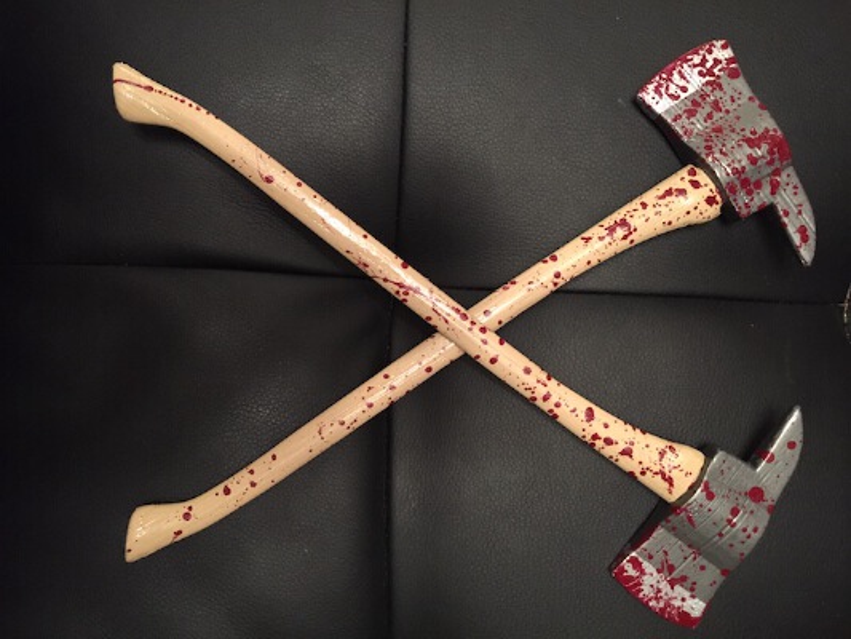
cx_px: 426
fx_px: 713
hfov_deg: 61.6
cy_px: 320
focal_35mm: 29
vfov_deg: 48.2
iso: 250
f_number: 2.2
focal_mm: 4.15
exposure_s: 1/15
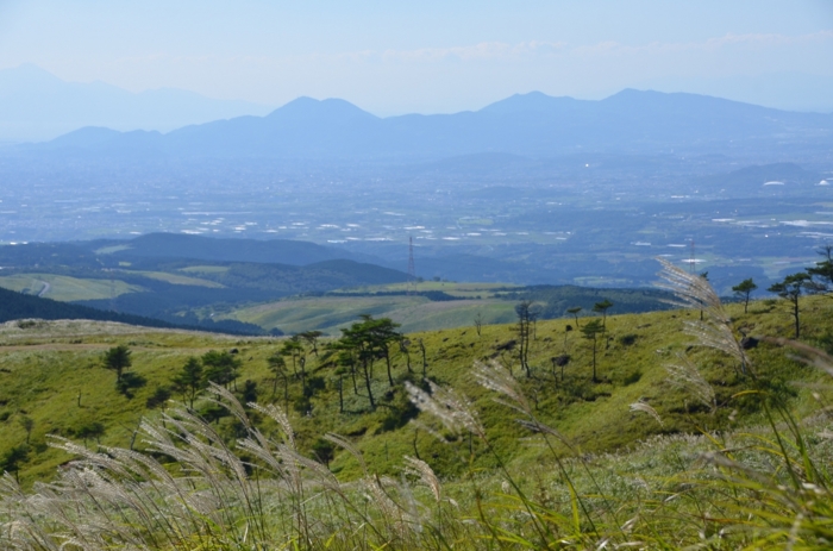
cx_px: 416
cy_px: 276
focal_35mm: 98
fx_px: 2250
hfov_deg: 21.0
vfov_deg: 14.0
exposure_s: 1/320
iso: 100
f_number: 9
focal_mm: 65
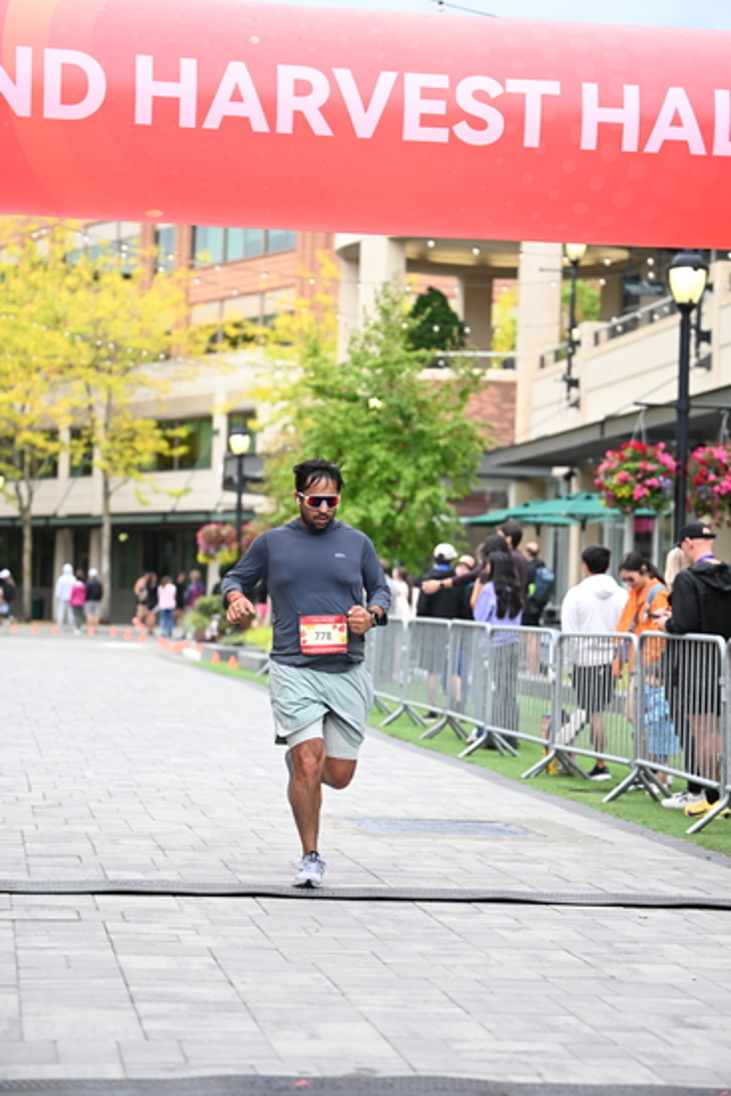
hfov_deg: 16.5
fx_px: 2526
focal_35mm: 83
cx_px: 366
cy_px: 548
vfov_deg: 24.5
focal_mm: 83
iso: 800
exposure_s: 1/1600
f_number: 2.8
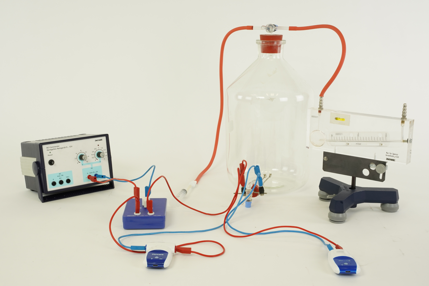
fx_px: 620
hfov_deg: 38.2
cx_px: 214
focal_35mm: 52
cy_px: 143
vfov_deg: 26.0
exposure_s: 1/40
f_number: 22
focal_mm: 52
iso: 1000
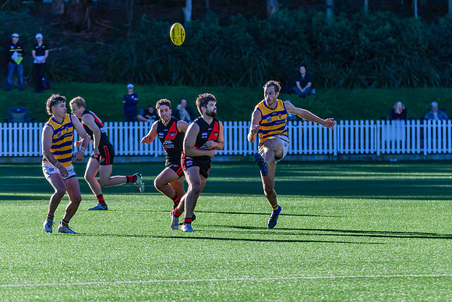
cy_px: 161
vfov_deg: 3.6
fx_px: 4742
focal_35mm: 378
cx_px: 246
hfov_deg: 5.5
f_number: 5.6
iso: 800
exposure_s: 1/2000
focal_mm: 250
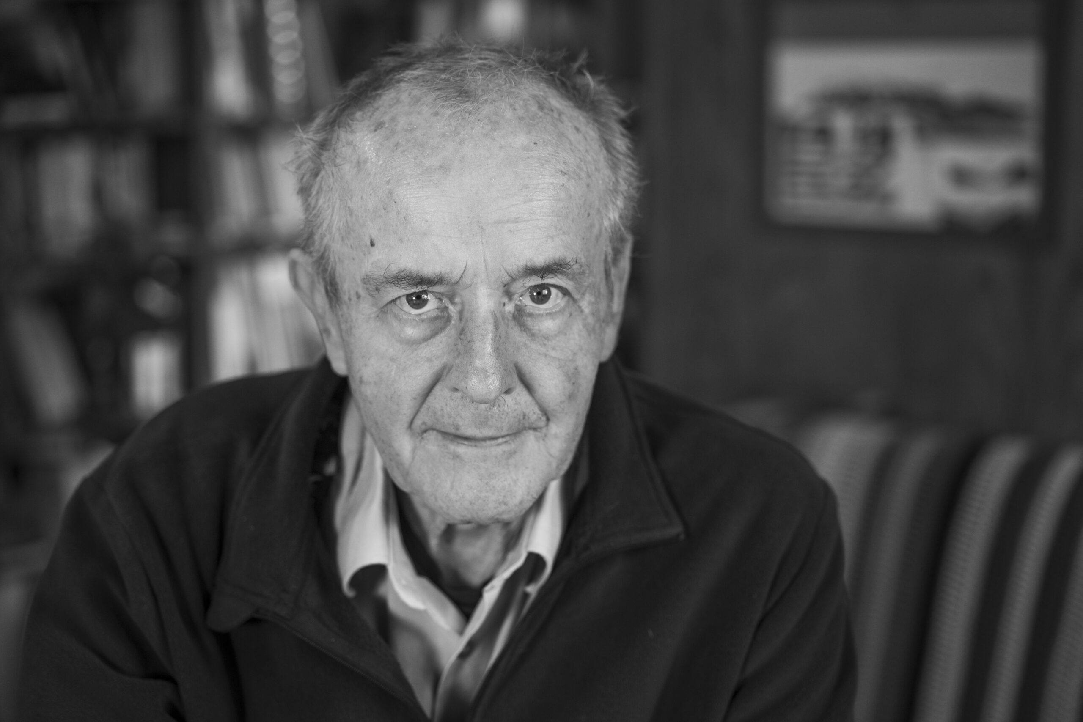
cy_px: 361
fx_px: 1955
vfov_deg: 20.9
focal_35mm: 65
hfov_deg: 31.0
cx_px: 542
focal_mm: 65
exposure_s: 1/60
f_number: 2.5
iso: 400
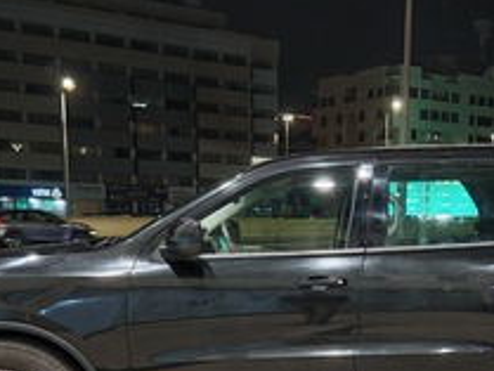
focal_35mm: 59
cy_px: 377
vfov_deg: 23.7
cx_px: 339
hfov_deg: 32.3
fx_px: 842
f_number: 1.9
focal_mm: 6.67
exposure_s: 1/60
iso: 800
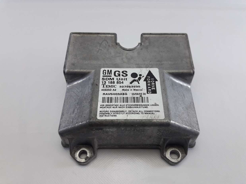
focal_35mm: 28
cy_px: 92
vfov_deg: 49.7
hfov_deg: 63.5
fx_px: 199
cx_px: 123
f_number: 1.9
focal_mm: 3.7
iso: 50
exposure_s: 1/50
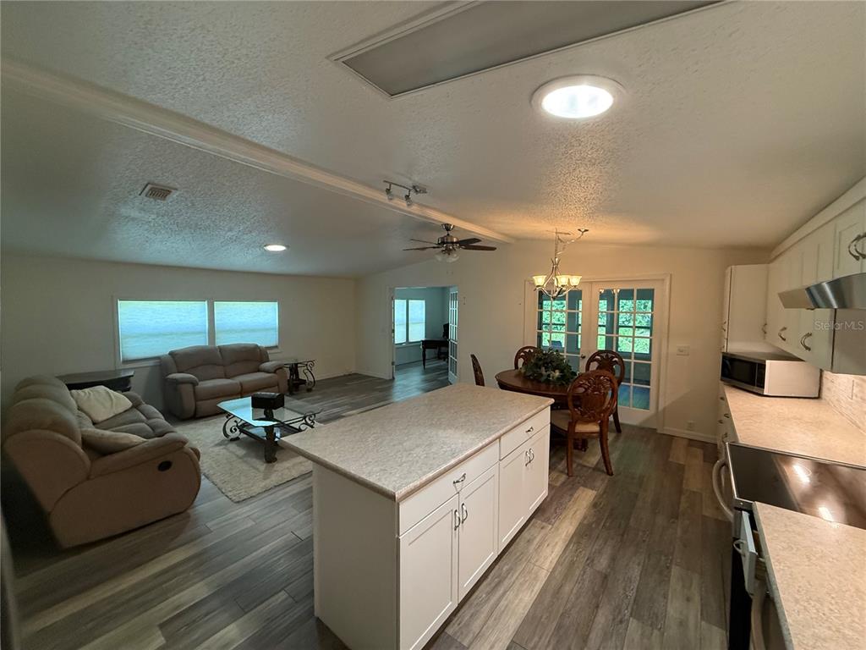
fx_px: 350
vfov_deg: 85.7
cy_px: 325
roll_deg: -0.8
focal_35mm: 14
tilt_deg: -3.9
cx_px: 433
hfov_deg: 102.1
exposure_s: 1/120
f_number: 2.2
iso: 500
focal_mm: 2.22
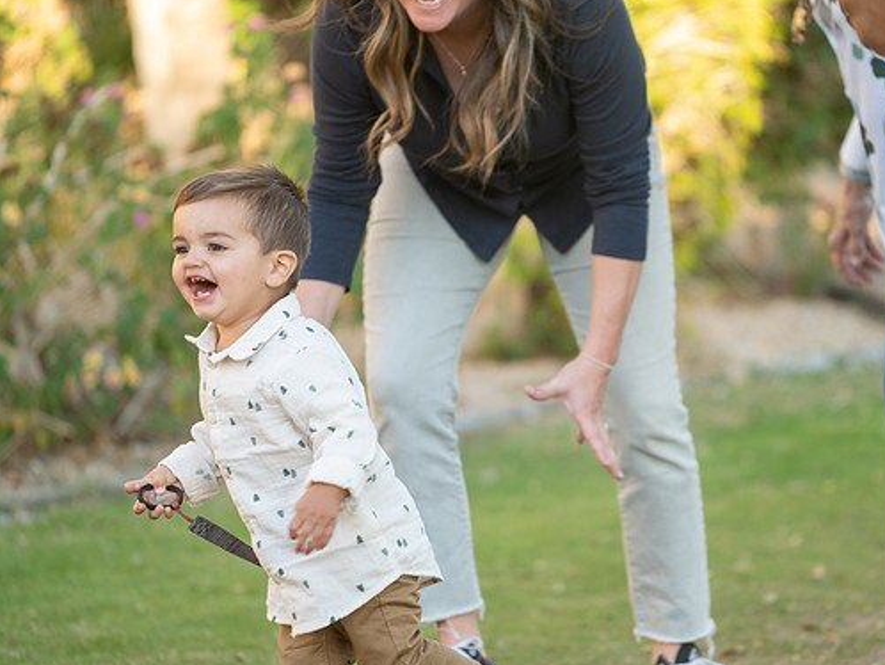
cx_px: 514
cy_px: 333
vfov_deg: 6.6
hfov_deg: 8.8
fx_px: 5730
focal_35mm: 224
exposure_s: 1/400
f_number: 4
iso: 1000
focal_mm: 200
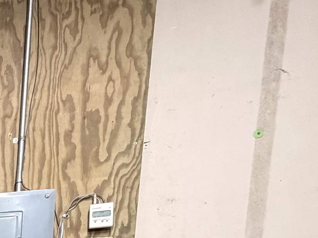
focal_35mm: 52
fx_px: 478
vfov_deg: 22.7
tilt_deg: -3.8
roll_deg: -0.6
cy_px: 360
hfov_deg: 23.2
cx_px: -230
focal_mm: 2.22
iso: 500
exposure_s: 1/60
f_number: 2.2
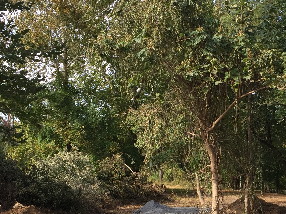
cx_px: 239
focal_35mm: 77
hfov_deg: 24.8
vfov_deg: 18.8
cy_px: 190
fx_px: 636
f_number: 2.2
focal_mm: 4.15
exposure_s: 1/501
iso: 32
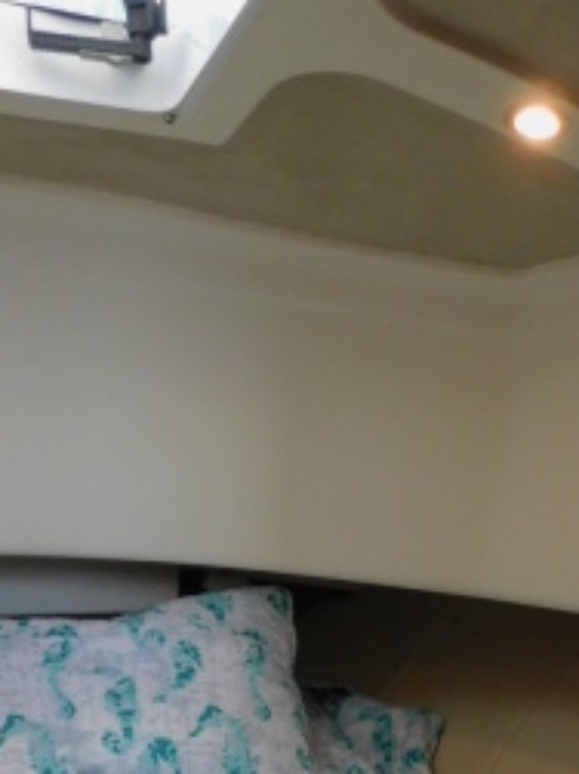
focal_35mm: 55
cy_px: 867
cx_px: 431
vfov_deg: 30.9
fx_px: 1228
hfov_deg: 26.2
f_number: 3
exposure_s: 1/30
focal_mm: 4
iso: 320
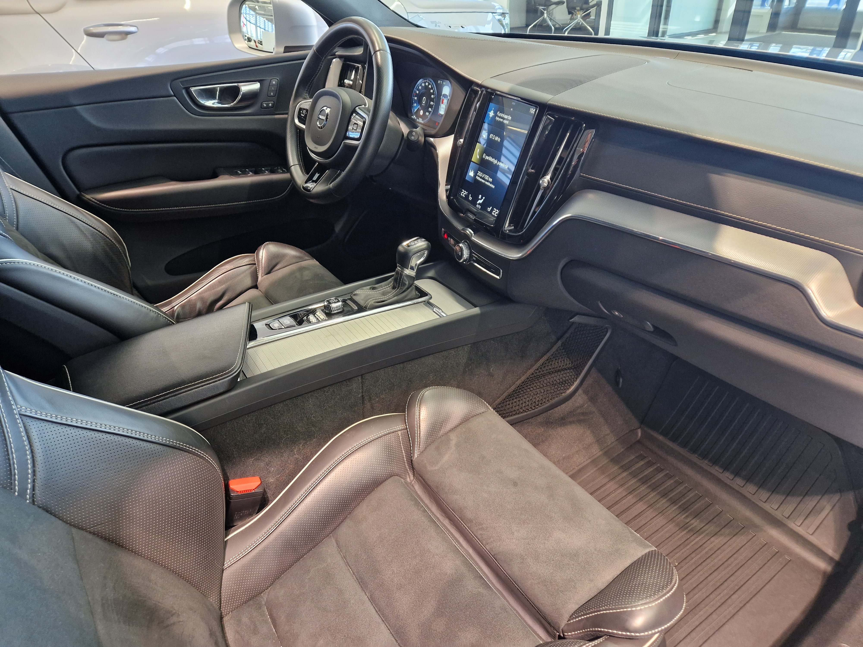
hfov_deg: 73.9
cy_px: 324
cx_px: 432
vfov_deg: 58.9
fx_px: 573
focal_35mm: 23
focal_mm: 5.4
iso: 250
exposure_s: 1/100
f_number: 1.8
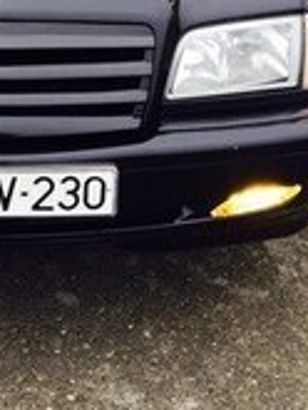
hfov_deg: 16.8
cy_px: -144
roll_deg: +1.5
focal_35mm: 87
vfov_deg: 20.3
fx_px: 1031
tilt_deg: -19.4
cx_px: 27
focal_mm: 4.15
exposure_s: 1/100
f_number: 2.2
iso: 50
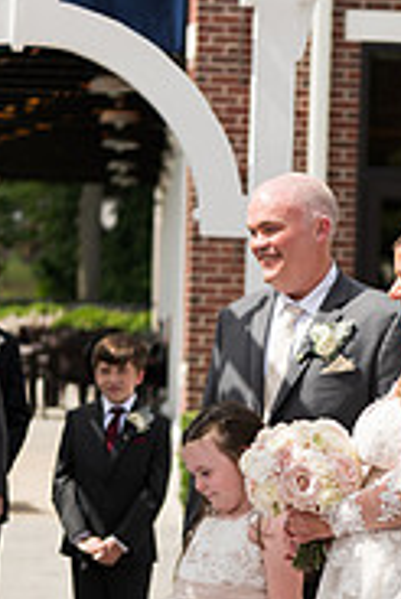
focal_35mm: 171
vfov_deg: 12.0
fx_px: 2852
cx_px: 388
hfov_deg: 8.0
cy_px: 456
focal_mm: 70
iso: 64
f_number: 2.8
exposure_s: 1/2000
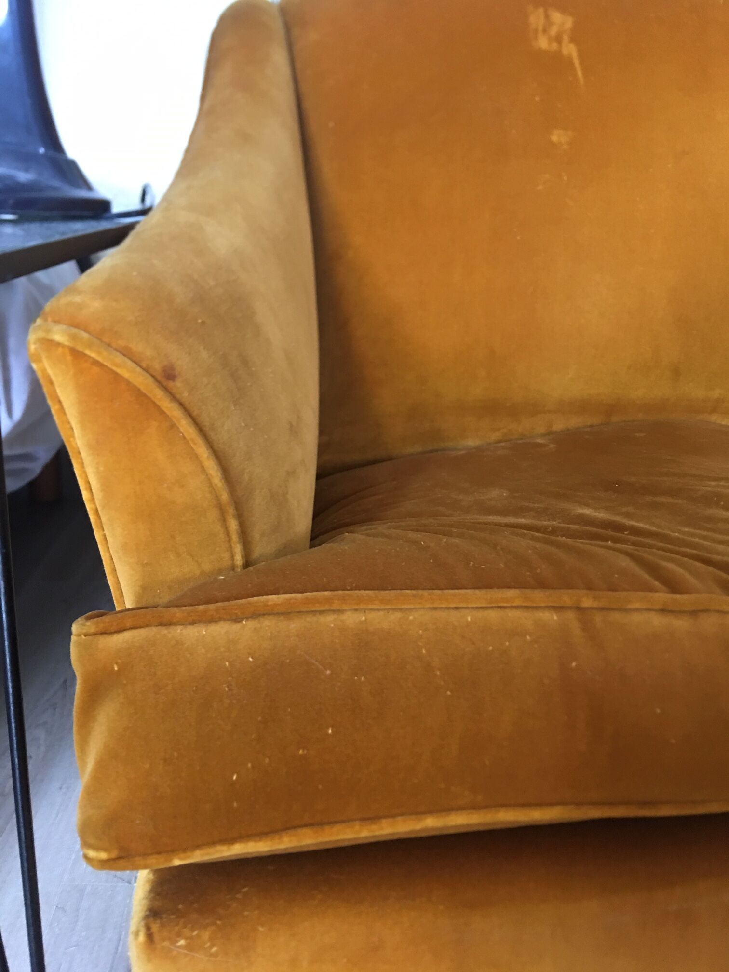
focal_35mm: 29
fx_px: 814
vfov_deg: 61.7
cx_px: 364
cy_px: 486
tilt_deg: -21.2
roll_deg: -3.4
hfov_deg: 48.2
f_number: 2.2
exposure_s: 1/17
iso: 100
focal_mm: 4.15
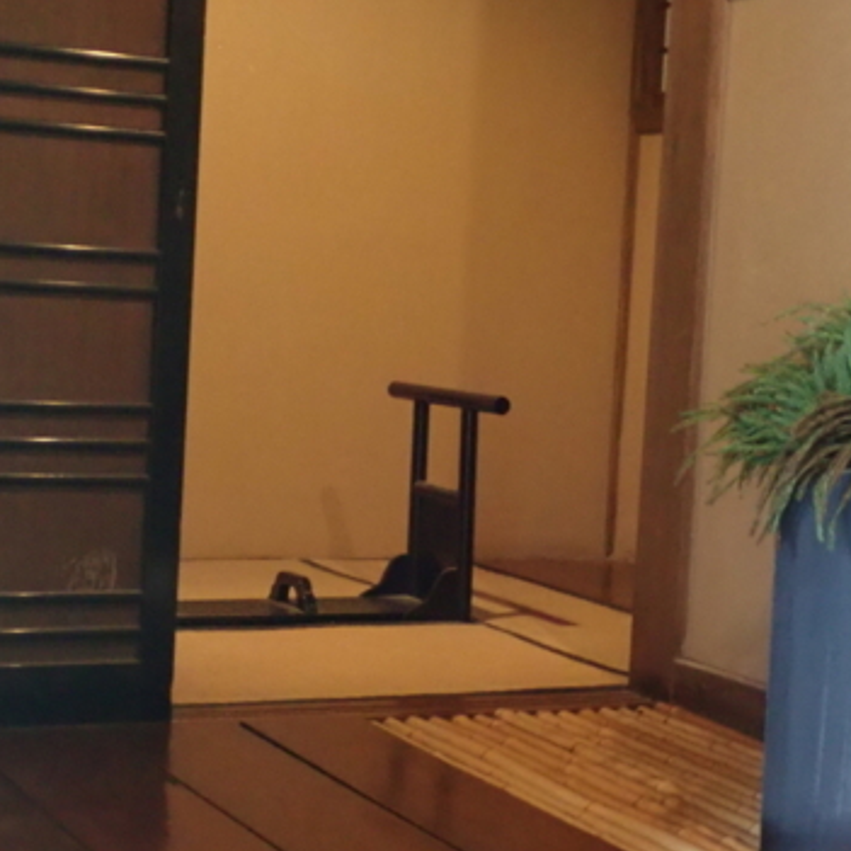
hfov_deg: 23.4
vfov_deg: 23.3
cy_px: 475
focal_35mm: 74
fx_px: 2058
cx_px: 453
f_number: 3.2
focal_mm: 8.99
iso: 1250
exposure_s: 1/13
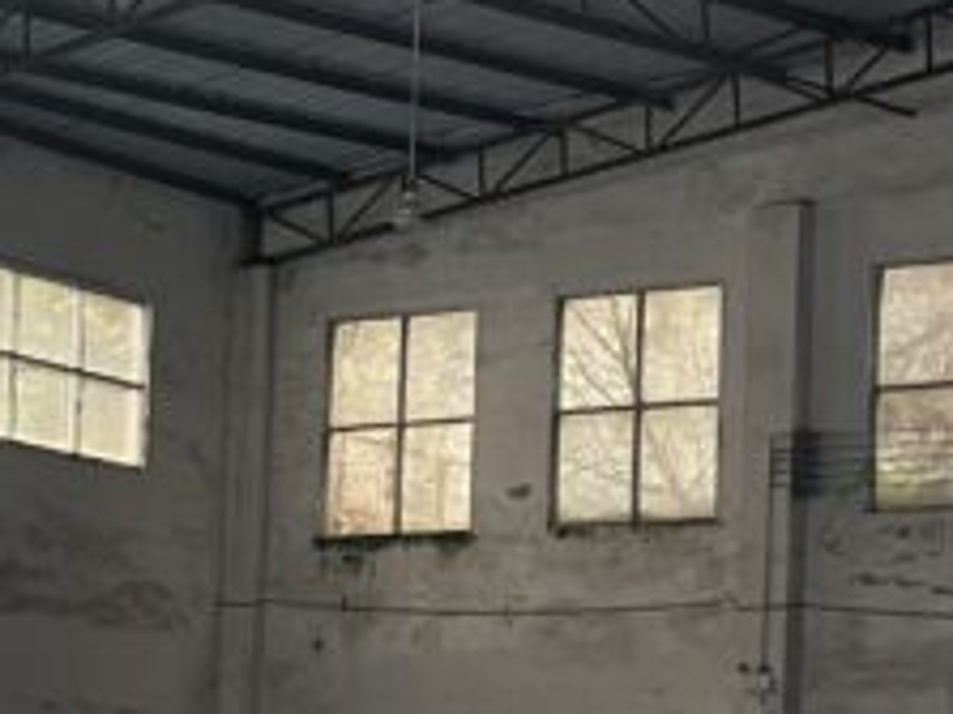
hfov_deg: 16.1
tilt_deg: +0.6
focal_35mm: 115
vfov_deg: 12.6
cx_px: -342
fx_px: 3164
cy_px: 791
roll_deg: -2.3
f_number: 1.6
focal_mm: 5.1
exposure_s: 1/61
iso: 125
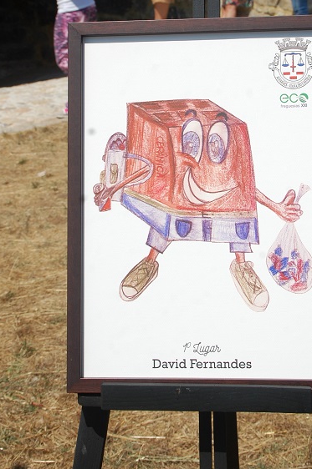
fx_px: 974
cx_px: 161
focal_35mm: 75
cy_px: 153
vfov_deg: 27.0
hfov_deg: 18.2
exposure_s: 1/500
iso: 200
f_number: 11
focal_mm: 35
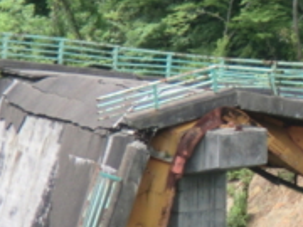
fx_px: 3676
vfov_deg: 3.5
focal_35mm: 420
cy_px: 176
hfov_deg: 4.7
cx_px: 379
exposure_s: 1/100
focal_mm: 19.6
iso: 50
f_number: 5.9
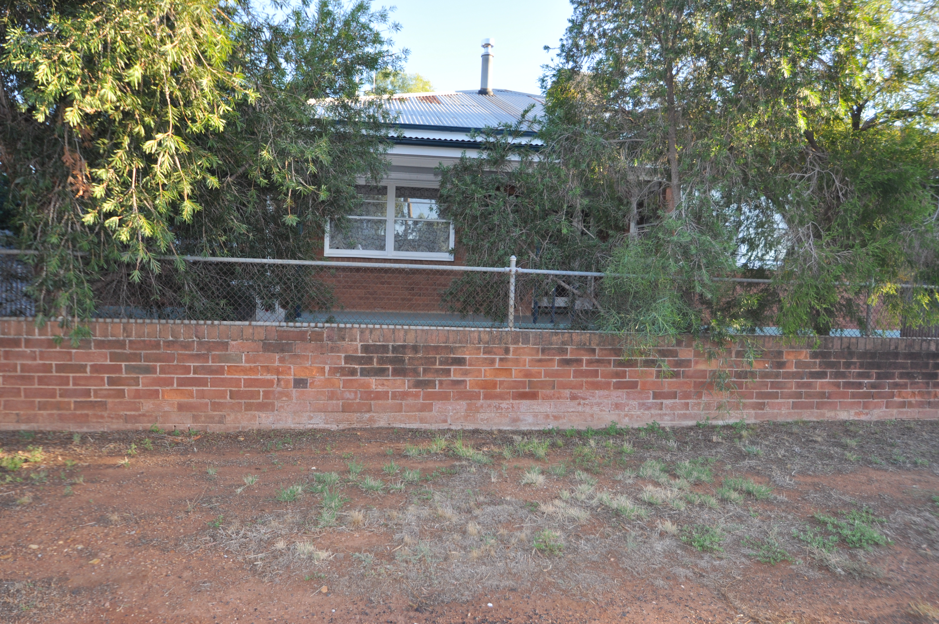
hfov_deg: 77.4
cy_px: 312
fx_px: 586
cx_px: 470
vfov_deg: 56.0
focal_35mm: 22
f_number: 4
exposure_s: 1/200
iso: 250
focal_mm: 15
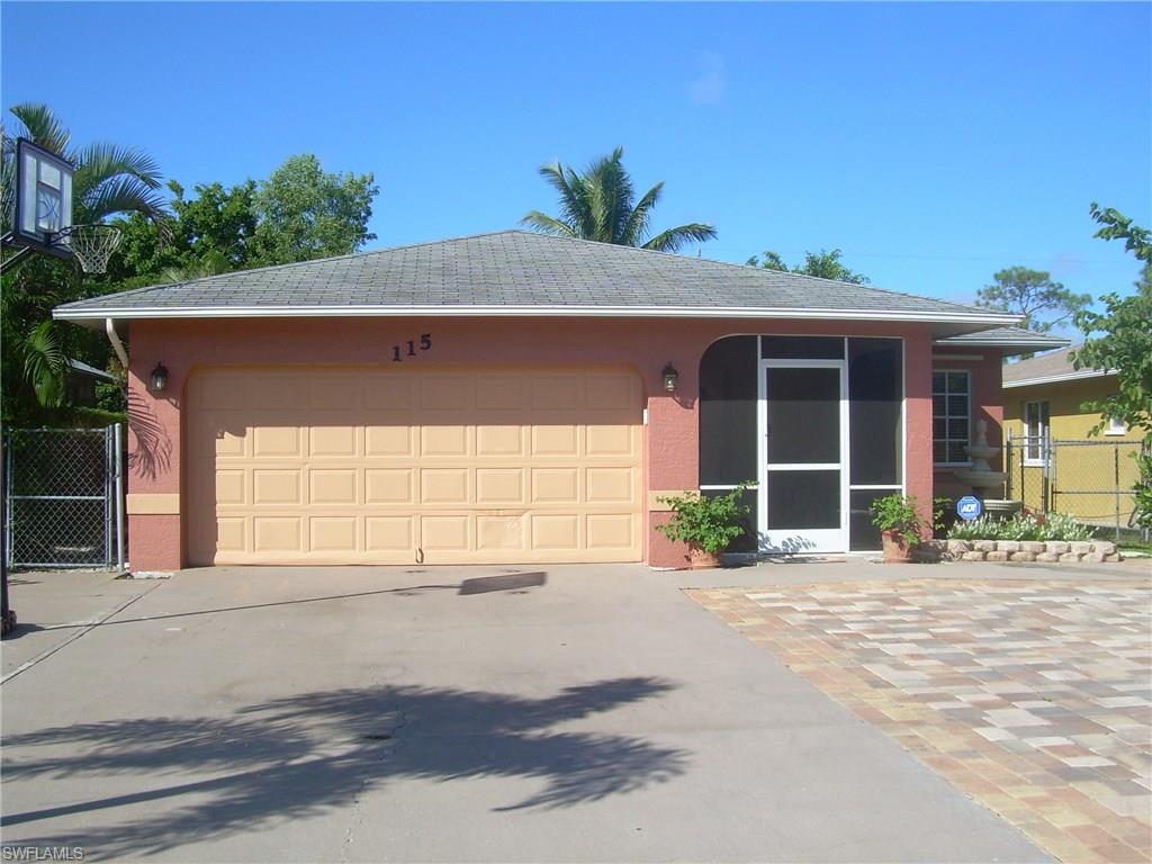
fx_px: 1265
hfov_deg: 49.0
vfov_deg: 37.7
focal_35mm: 38
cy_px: 432
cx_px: 576
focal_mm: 6.3
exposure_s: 1/420
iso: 50
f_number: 4.6
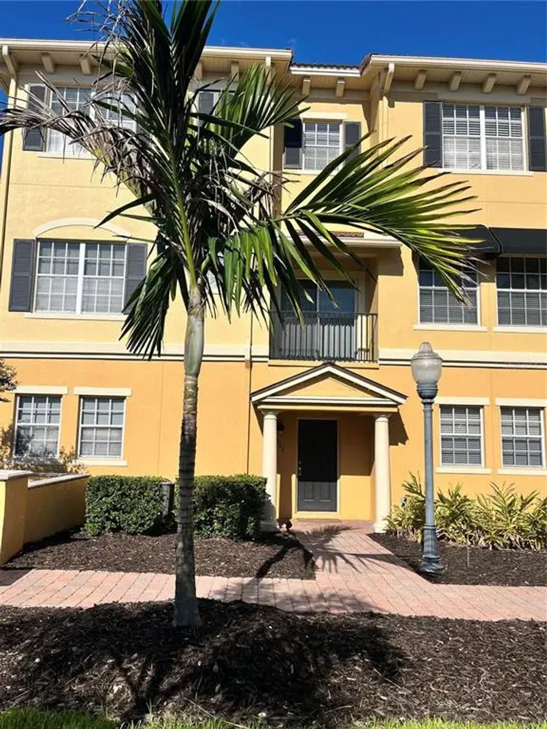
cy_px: 364
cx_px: 274
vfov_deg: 67.3
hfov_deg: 53.1
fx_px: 548
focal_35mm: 26
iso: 50
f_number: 1.6
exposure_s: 1/5556
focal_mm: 5.1
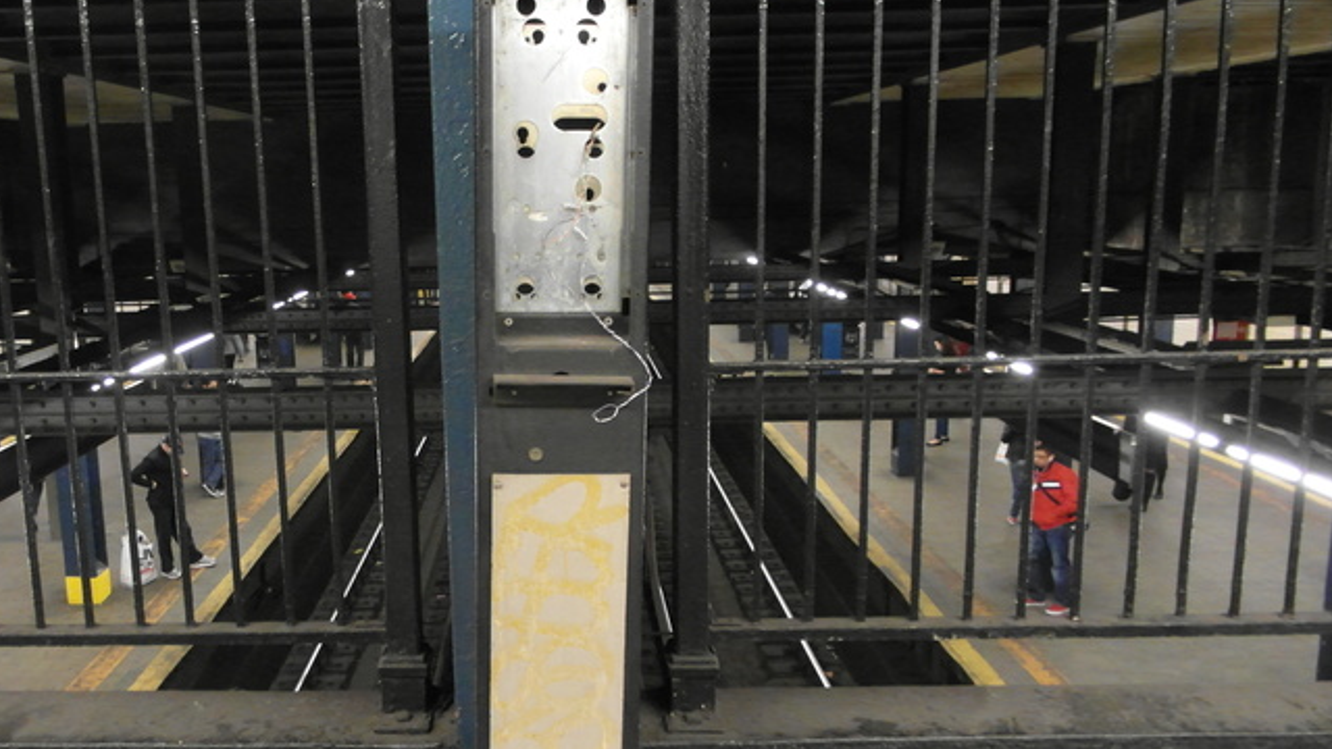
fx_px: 1095
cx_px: 510
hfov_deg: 61.9
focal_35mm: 31
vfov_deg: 37.8
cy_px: 387
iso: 800
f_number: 2.8
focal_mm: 4.1
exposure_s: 1/20
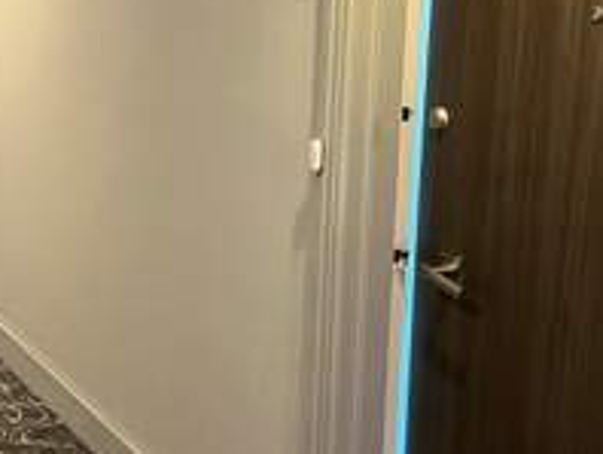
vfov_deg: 23.2
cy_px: 140
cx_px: 174
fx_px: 1099
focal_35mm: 63
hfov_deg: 30.3
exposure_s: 1/60
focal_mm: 5.7
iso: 400
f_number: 1.5
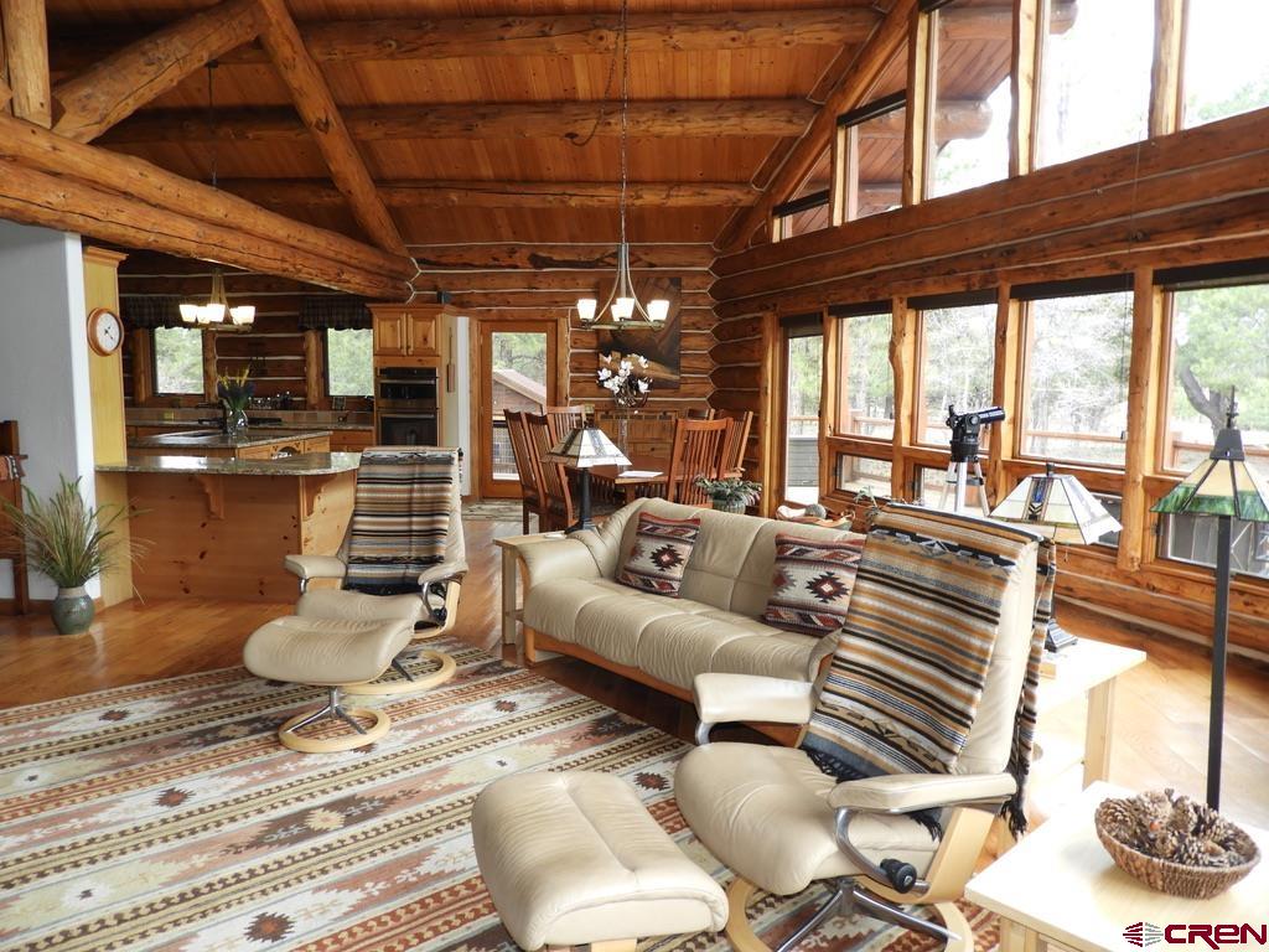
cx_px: 634
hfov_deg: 71.6
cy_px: 476
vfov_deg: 56.8
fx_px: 880
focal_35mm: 24
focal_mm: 4.3
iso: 100
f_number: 3.3
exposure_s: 1/30
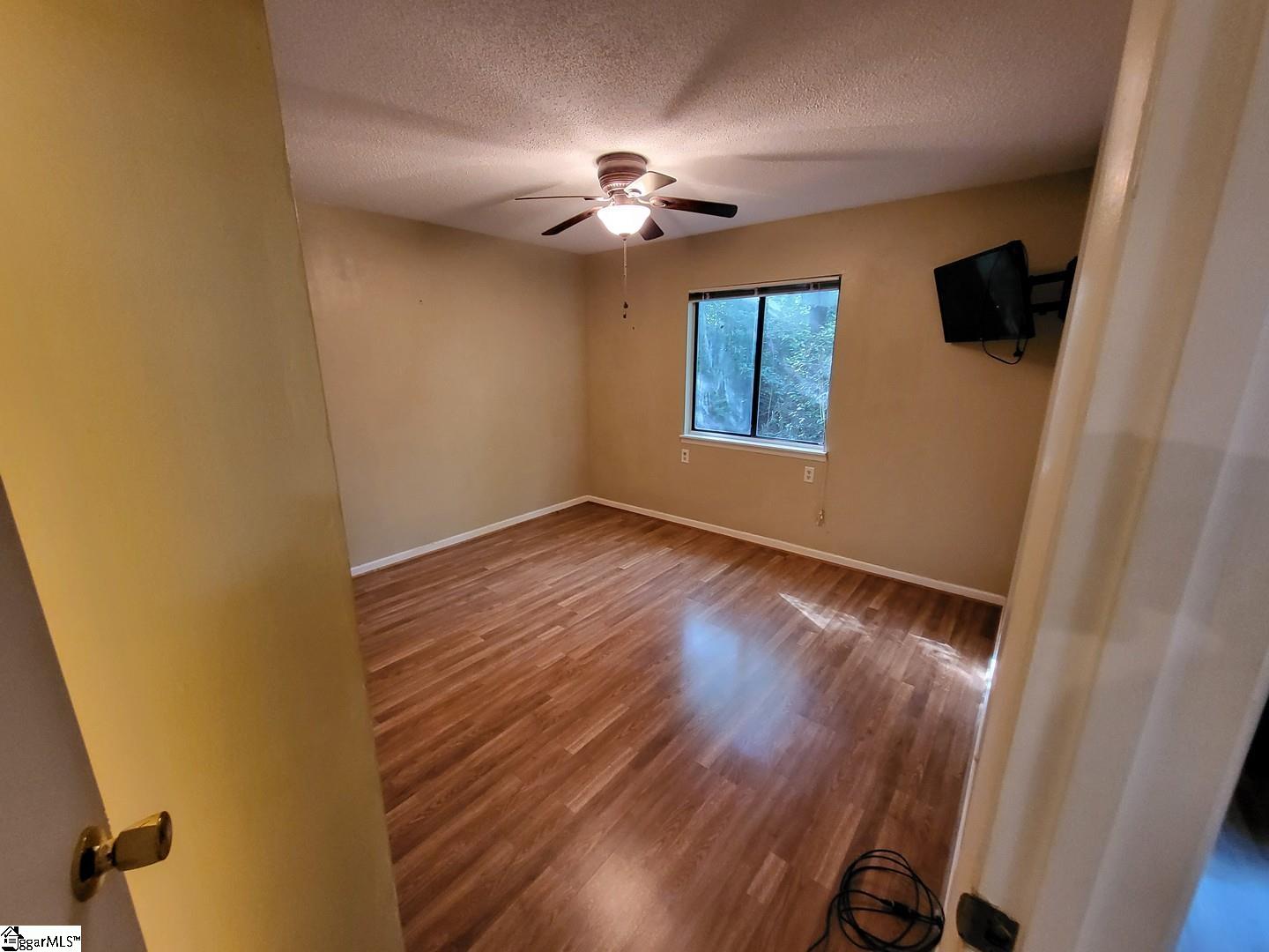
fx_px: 477
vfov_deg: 89.9
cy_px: 476
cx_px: 634
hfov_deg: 106.2
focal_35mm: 13
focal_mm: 1.74
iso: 640
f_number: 2.2
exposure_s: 1/24
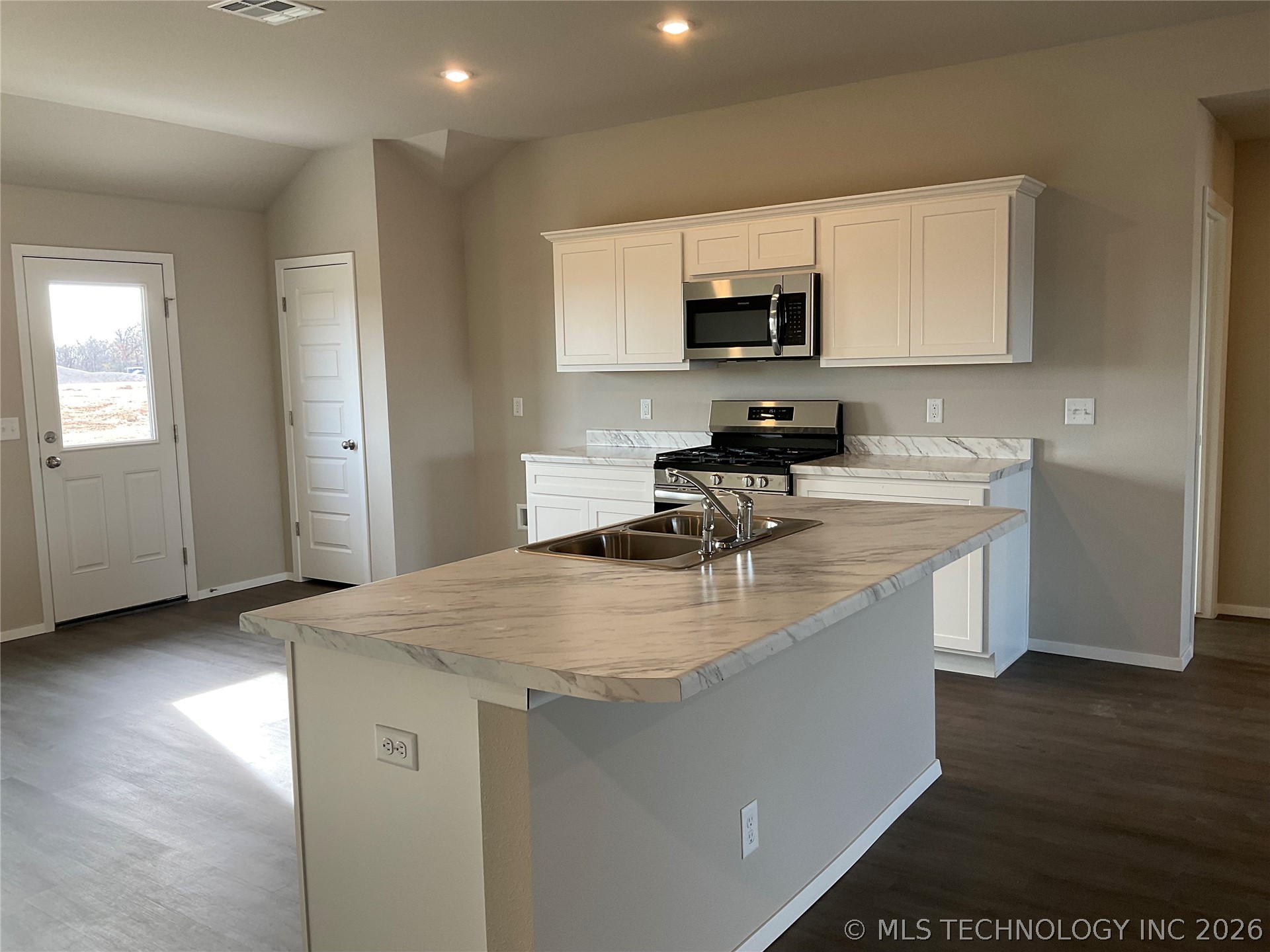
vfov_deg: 48.2
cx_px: 635
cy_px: 476
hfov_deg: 61.7
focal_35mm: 29
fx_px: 1064
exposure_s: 1/60
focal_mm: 3
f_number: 1.8
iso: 40
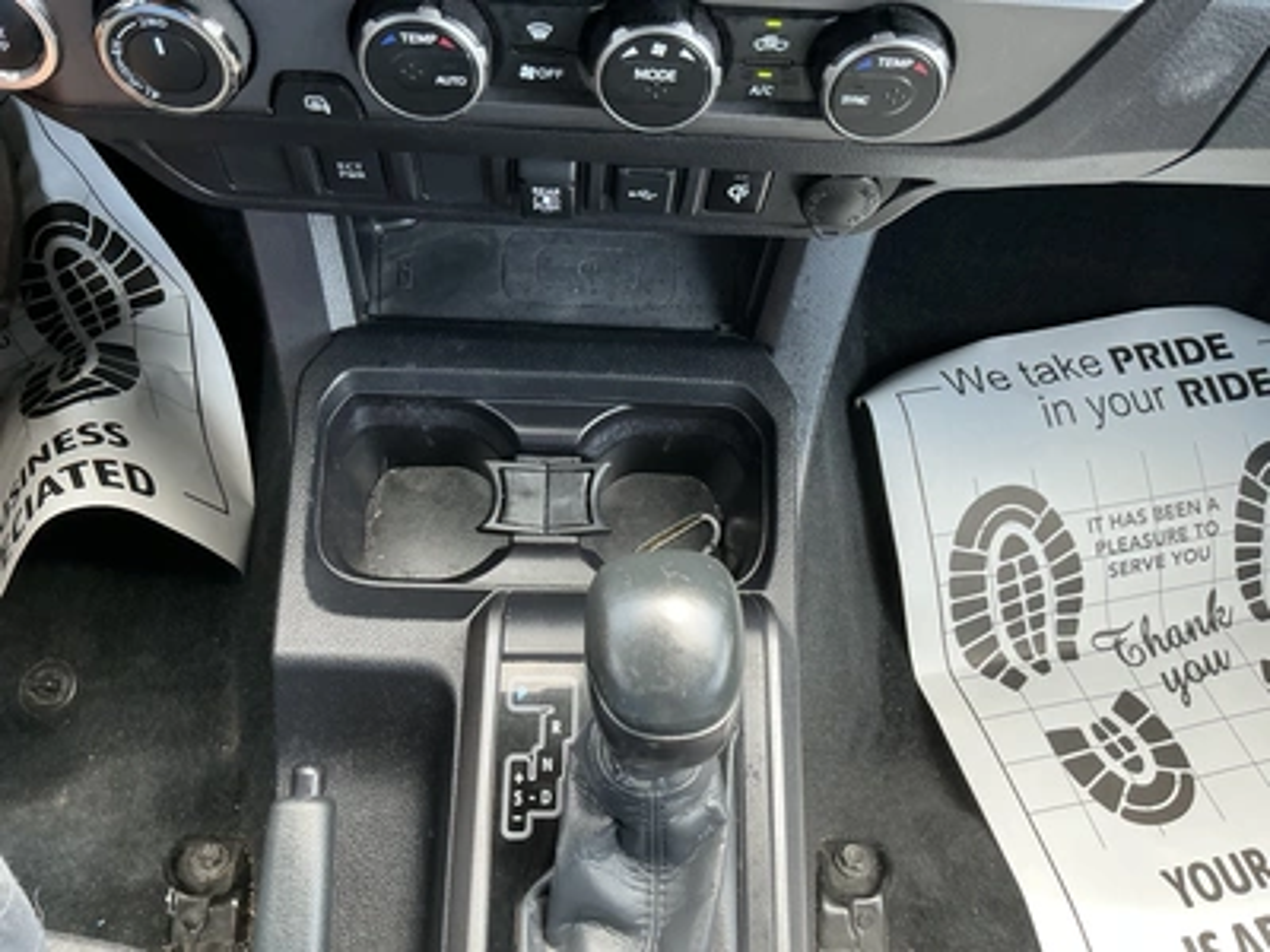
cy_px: 476
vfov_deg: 49.7
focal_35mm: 28
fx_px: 1027
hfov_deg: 63.4
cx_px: 635
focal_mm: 3
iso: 64
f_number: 1.8
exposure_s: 1/62
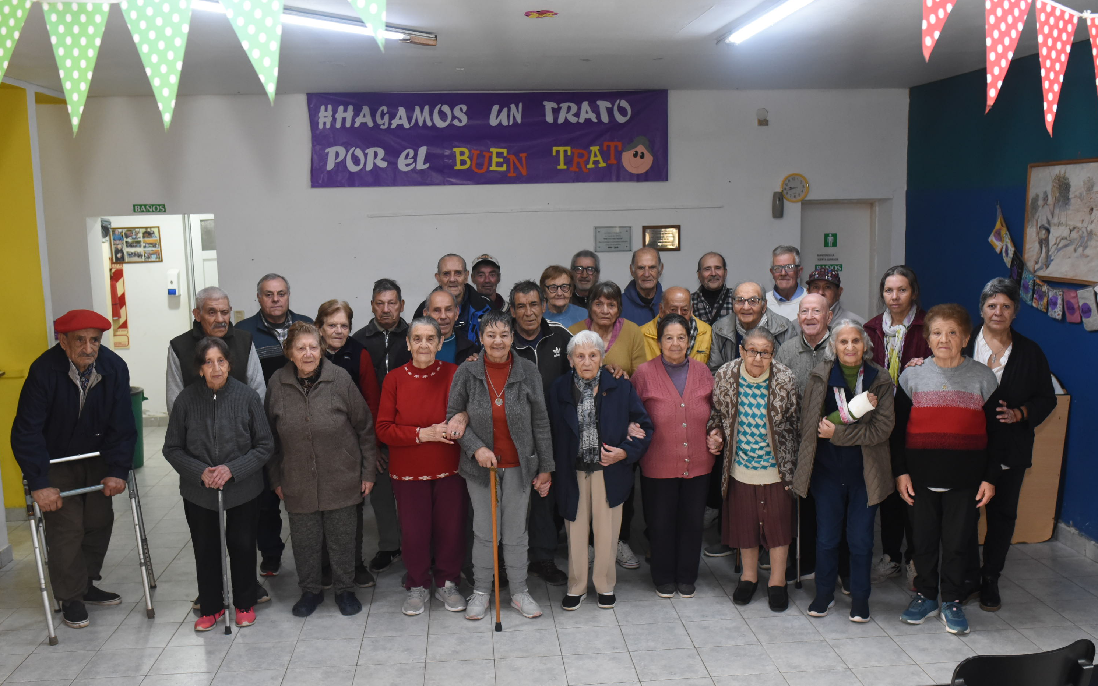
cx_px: 553
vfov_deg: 35.3
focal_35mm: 36
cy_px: 365
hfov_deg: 54.0
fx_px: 1077
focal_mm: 35
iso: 3200
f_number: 5
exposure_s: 1/125
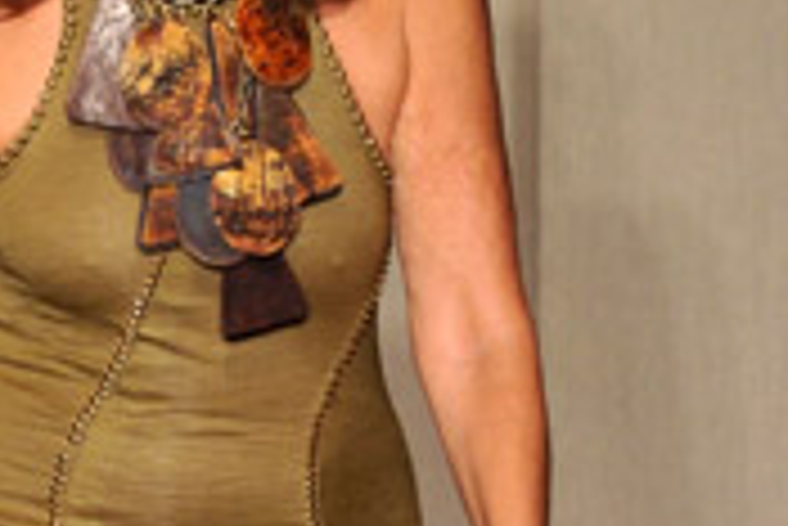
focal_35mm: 924
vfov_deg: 1.5
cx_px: 209
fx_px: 20242
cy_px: 769
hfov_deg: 2.2
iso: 2000
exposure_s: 1/800
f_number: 5
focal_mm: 270
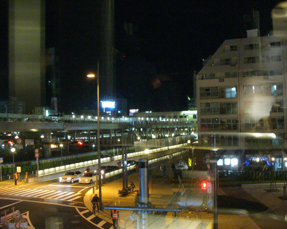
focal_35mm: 39
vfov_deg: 38.2
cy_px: 115
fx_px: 331
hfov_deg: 46.8
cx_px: 152
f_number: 2.8
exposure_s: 1/8
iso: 400
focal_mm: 6.1
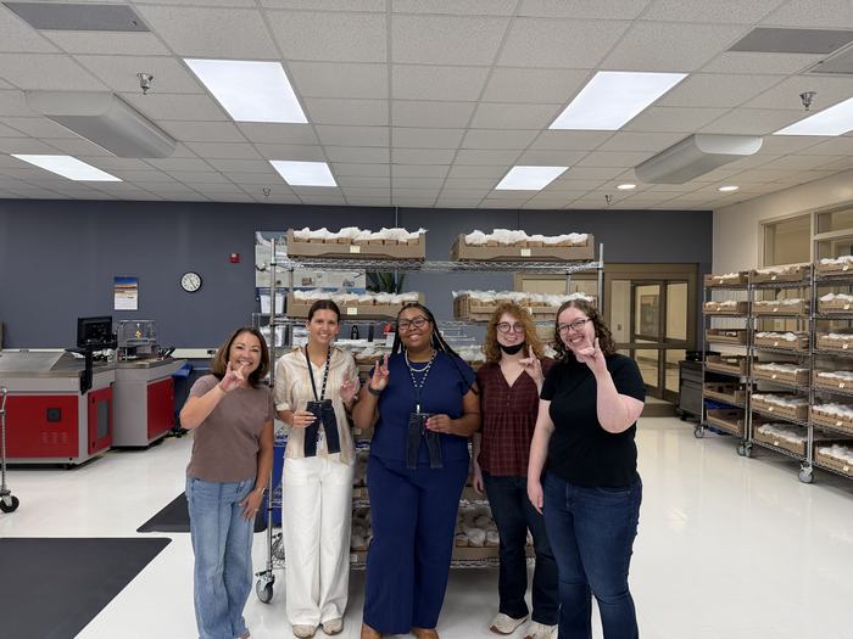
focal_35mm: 24
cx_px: 426
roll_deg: +0.0
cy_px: 320
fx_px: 591
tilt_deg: -1.7
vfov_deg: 56.8
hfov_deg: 71.6
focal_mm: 6.76
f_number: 1.78
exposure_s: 1/182
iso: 200
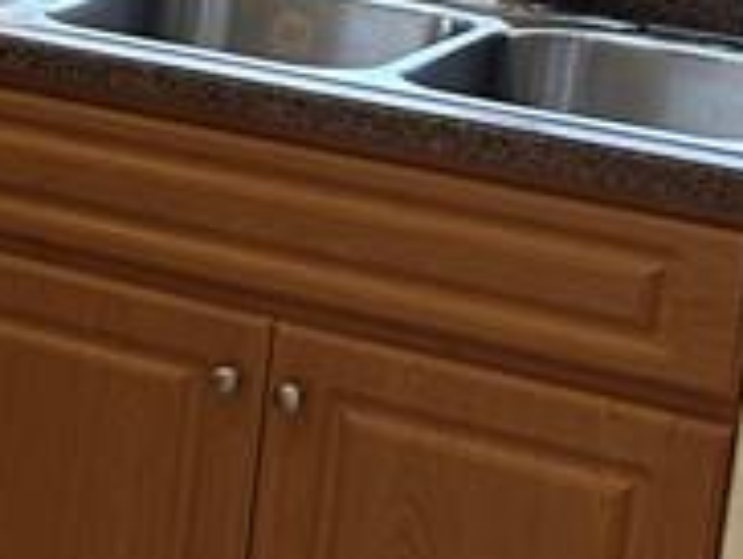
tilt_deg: -11.2
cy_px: -33
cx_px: -1000
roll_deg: -1.7
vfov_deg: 10.9
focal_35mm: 135
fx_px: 2901
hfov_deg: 12.0
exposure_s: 1/120
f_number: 1.78
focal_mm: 6.86
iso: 160
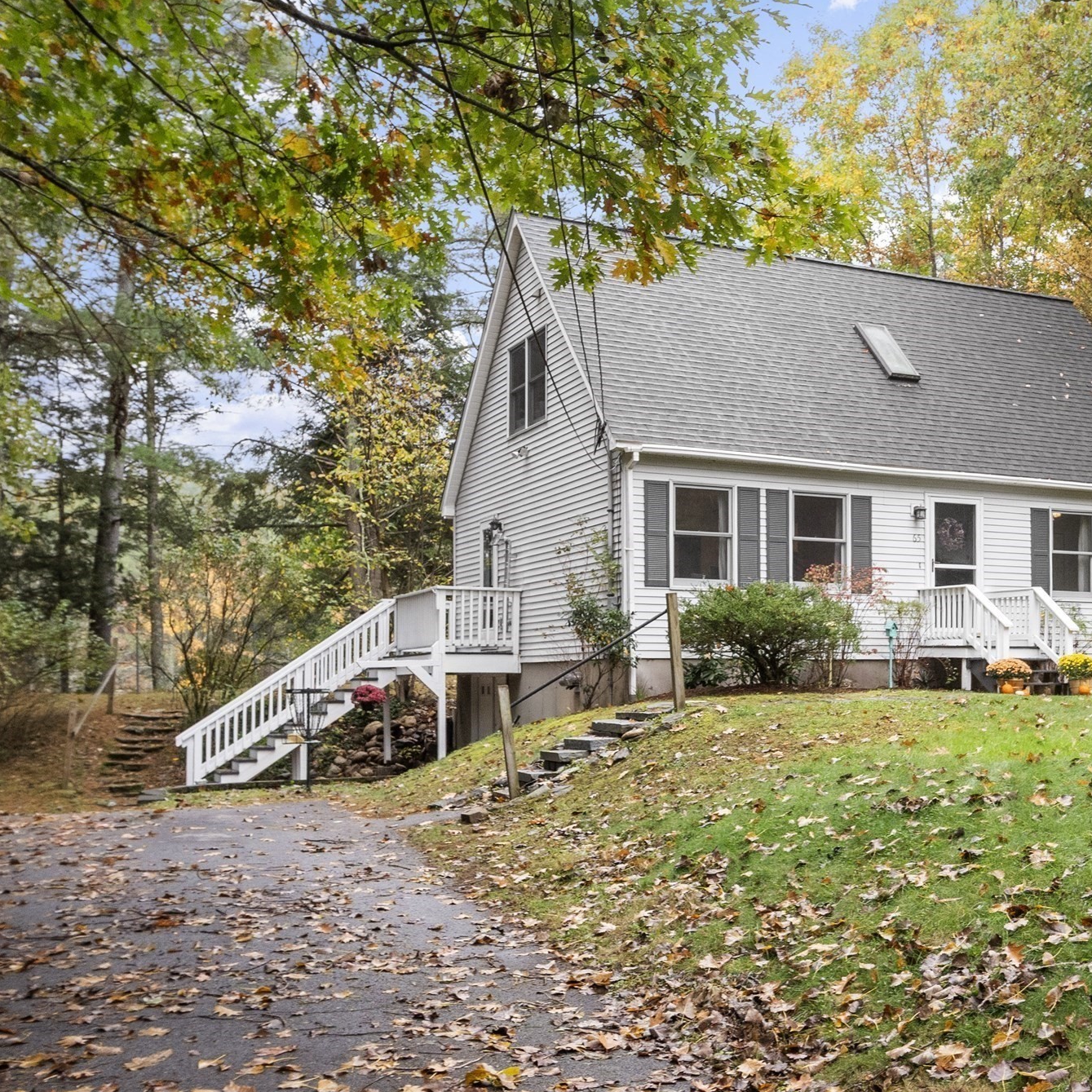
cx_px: 834
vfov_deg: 42.8
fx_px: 1392
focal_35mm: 39
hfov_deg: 41.4
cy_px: 553
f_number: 8
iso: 1250
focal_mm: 20
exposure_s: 1/125
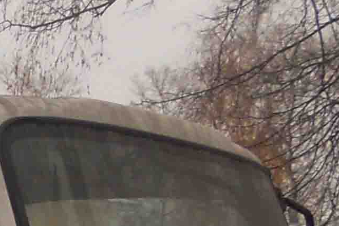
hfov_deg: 10.1
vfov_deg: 7.5
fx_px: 1648
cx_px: -508
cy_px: 494
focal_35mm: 175
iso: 80
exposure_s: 1/320
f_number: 3.2
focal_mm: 4.9
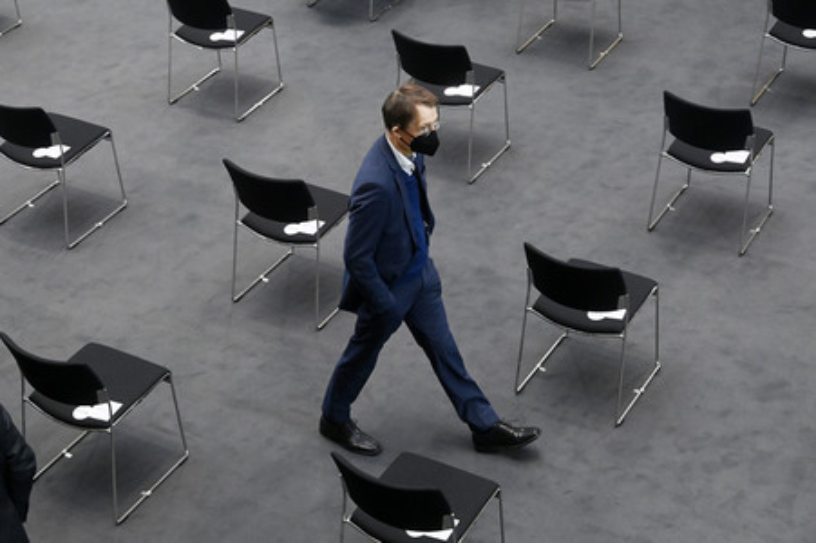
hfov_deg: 28.9
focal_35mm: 70
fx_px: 1585
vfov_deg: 19.4
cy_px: 272
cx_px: 408
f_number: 5.6
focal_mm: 70
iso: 8000
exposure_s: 1/400
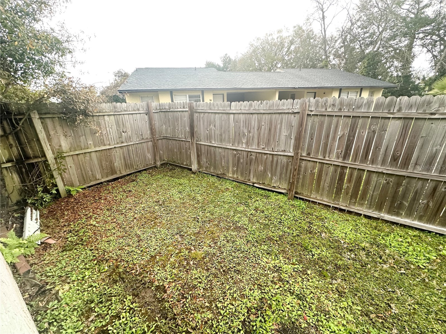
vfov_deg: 85.7
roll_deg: +1.4
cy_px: 167
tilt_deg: -20.3
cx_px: 223
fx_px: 180
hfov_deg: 102.1
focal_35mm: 14
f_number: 2.2
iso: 160
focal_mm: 2.22
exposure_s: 1/99
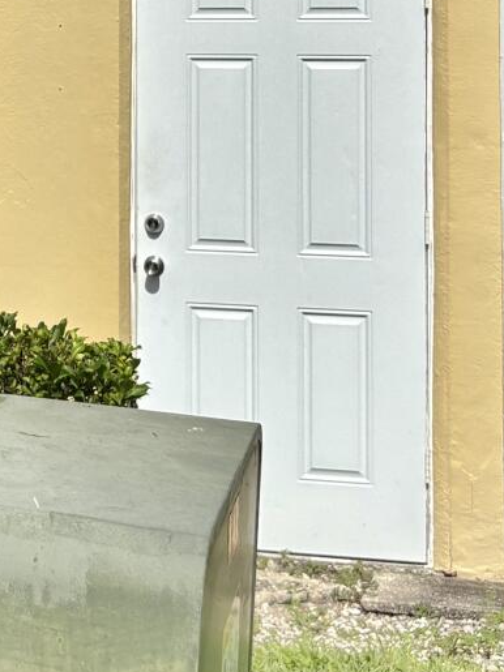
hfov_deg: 13.9
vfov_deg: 18.9
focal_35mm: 101
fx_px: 1962
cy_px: -9
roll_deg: -1.2
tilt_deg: +3.9
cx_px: -197
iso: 50
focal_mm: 5.96
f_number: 1.6
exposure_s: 1/6993
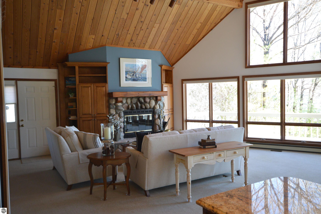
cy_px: 107
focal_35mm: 30
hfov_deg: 62.0
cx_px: 160
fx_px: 267
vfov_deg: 43.5
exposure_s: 1/60
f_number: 5.6
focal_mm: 20
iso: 640
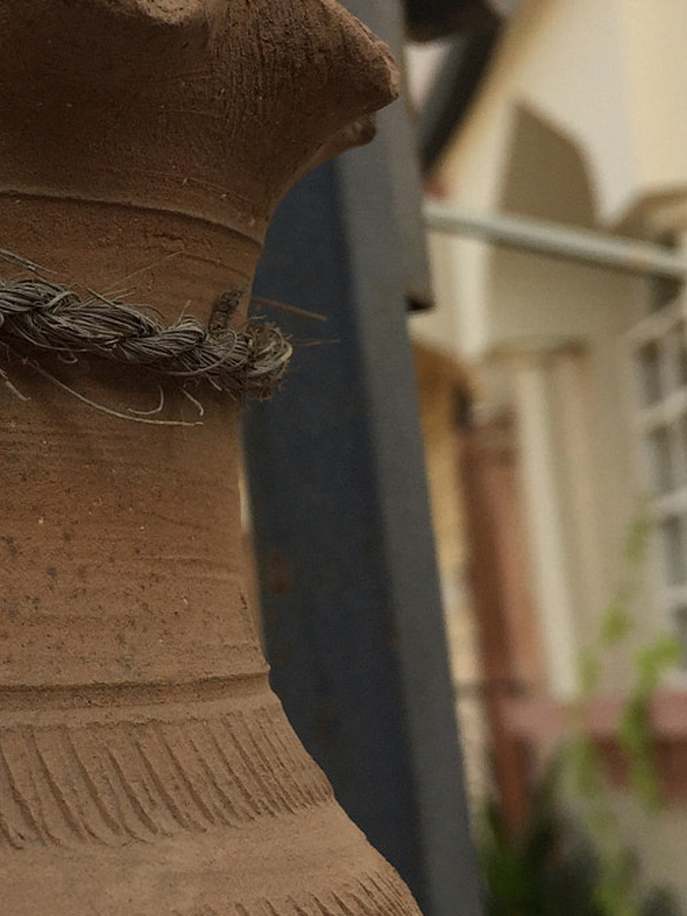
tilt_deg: +10.9
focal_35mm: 69
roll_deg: +3.1
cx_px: -14
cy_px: 410
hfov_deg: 20.6
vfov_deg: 28.1
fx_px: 1826
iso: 32
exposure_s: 1/1014
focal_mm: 4.15
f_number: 2.2
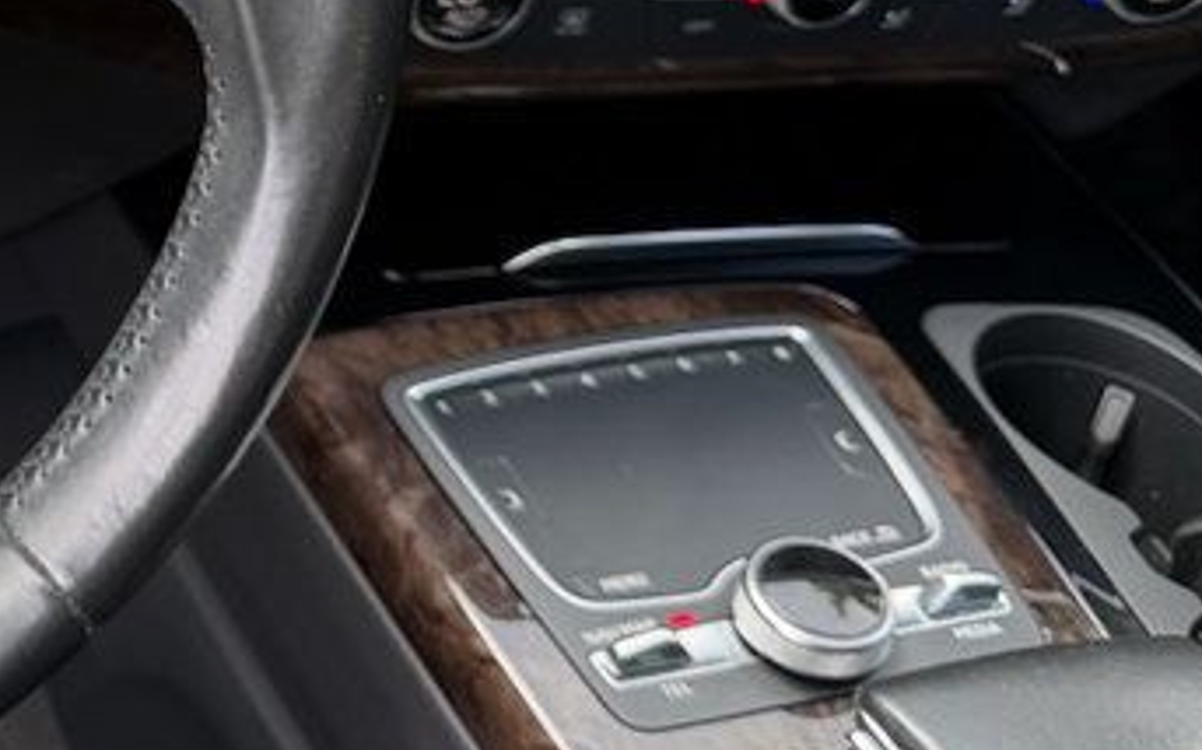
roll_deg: +0.0
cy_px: -102
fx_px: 2488
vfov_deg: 16.6
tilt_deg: -29.9
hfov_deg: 24.3
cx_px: -287
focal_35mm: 76
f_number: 1.78
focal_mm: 6.76
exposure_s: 1/176
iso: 80
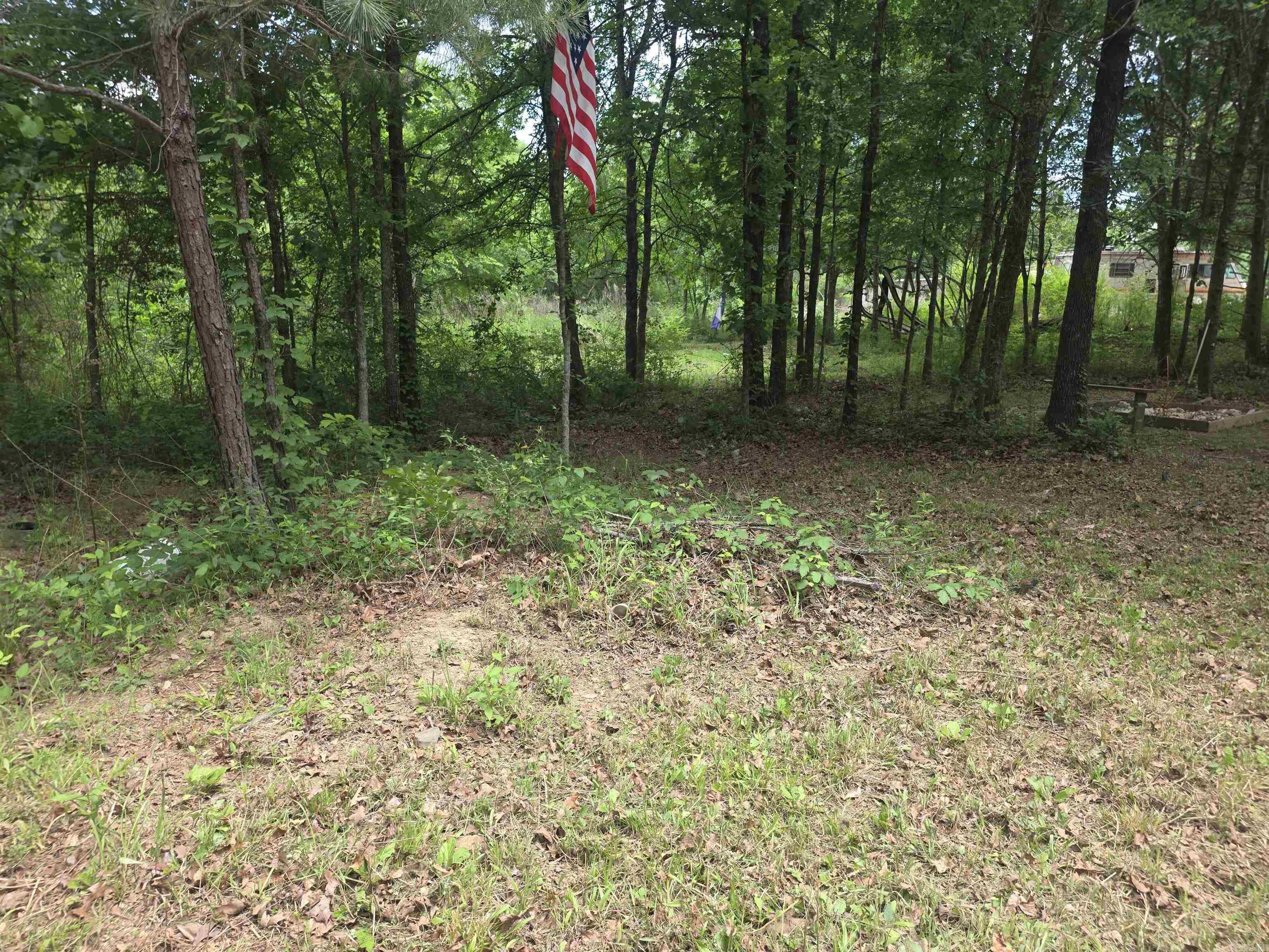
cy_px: 476
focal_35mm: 23
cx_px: 634
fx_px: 843
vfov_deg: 58.9
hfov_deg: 73.9
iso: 40
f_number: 1.7
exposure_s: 1/359
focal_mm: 6.3
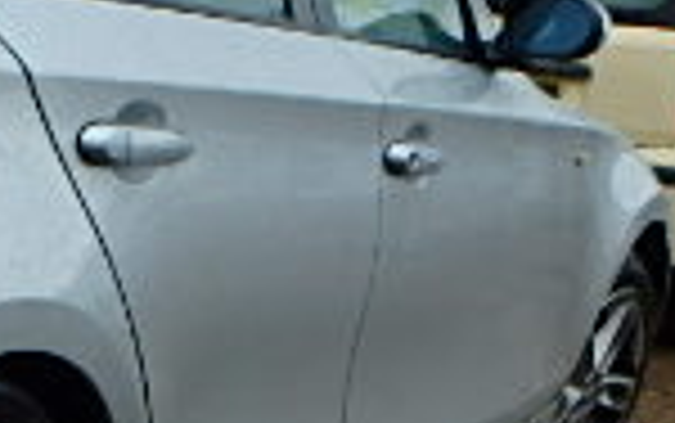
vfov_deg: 13.8
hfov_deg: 18.0
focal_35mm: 95
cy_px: 274
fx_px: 1749
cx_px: -495
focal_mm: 3.7
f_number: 3.5
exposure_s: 1/500
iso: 125
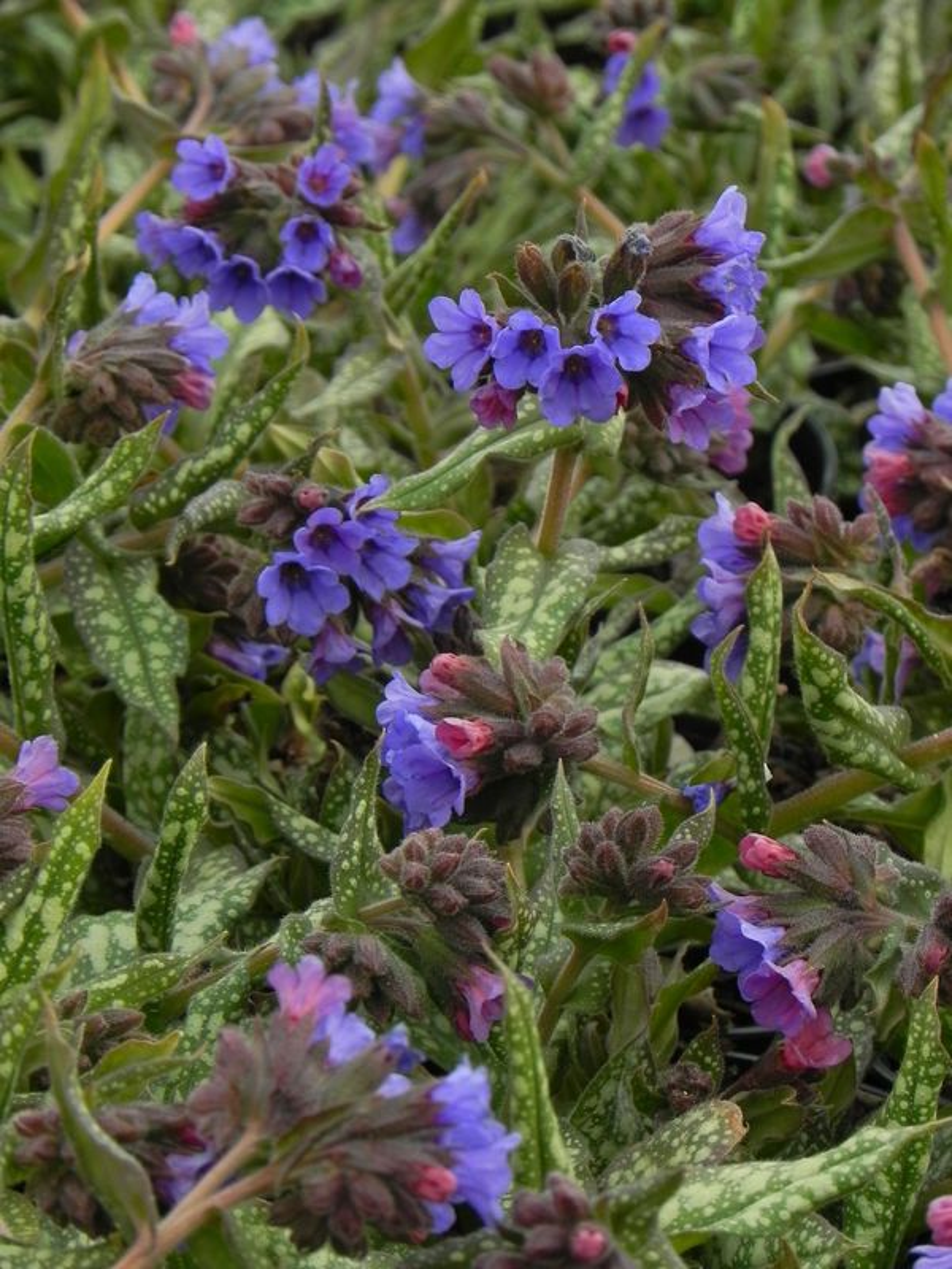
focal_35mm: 184
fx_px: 6747
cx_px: 476
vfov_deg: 10.7
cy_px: 634
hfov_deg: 8.1
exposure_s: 1/125
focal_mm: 32.7
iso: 160
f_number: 5
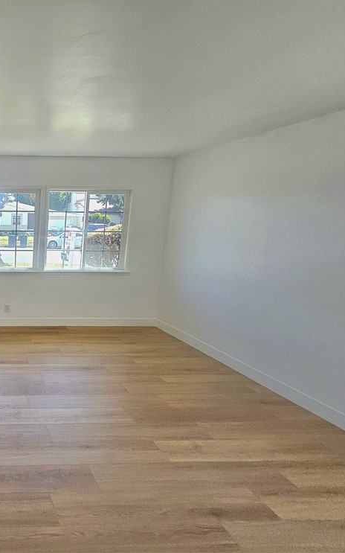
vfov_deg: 88.0
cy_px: 268
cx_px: -30
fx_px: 286
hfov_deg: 46.6
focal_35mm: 19
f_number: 2.2
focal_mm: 1.74
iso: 100
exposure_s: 1/60.2
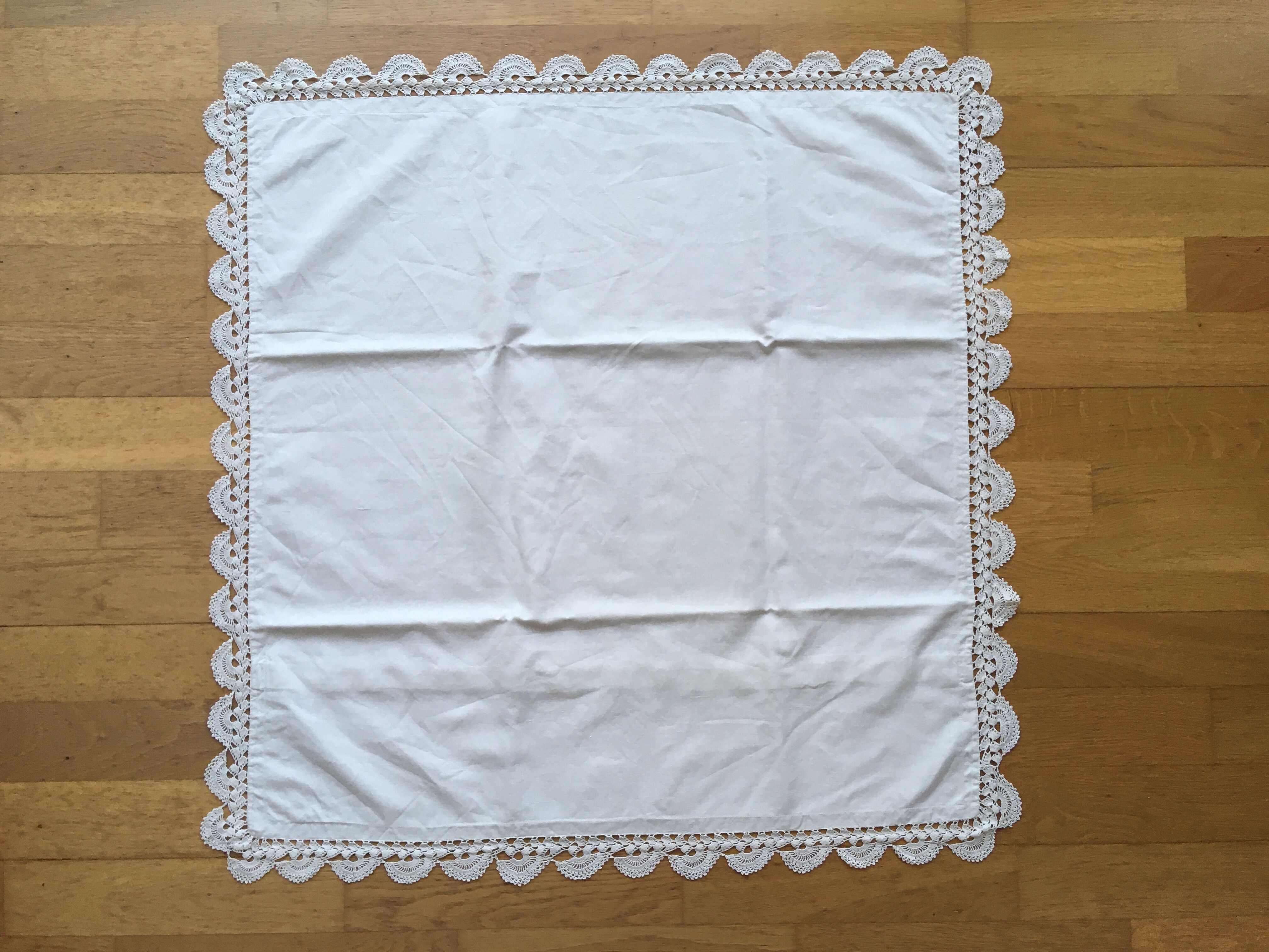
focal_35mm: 29
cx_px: 634
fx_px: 1063
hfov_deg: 61.7
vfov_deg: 48.2
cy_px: 476
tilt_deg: -87.0
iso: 32
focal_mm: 4.15
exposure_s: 1/33
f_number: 2.2
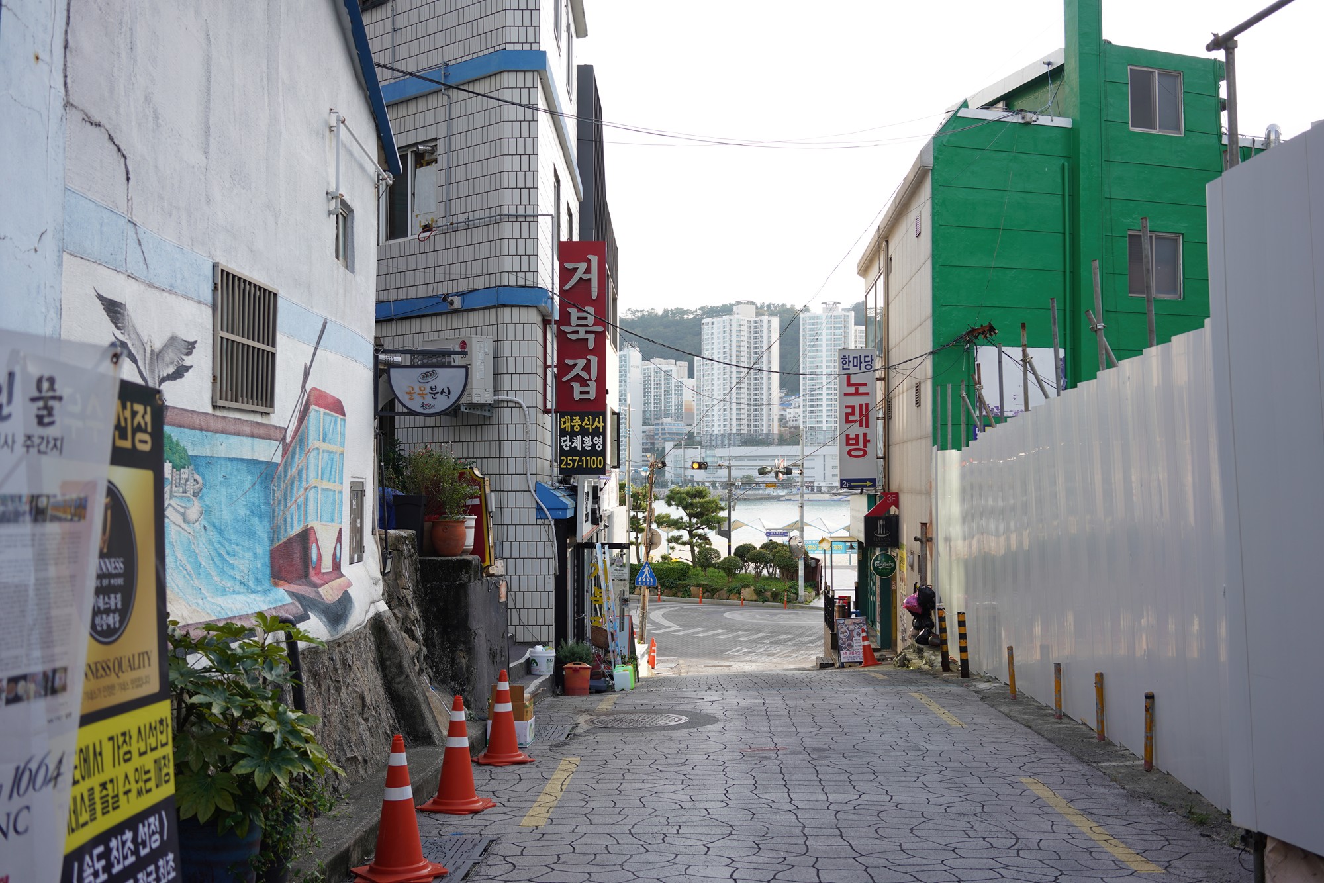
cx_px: 662
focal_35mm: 35
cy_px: 442
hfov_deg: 54.4
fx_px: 1287
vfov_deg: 37.9
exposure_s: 1/160
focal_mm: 35
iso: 100
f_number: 4
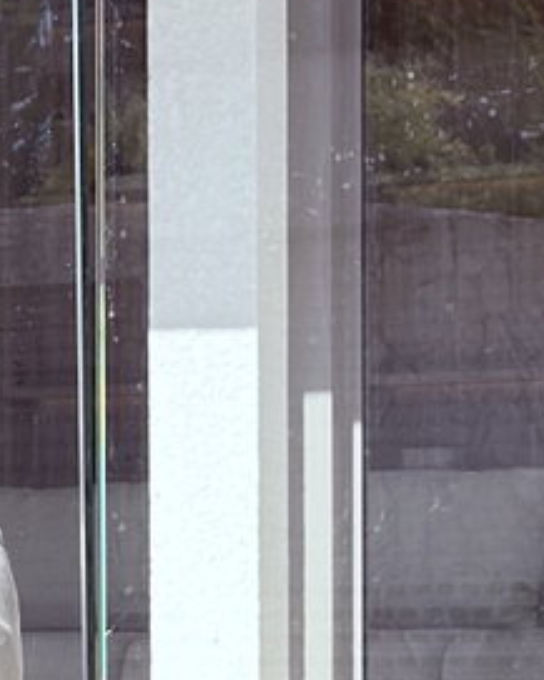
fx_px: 4787
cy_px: 793
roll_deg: -0.3
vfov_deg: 8.0
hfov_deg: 6.5
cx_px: -60
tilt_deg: -1.4
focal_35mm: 238
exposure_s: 1/2083
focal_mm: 6.76
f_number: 1.78
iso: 100
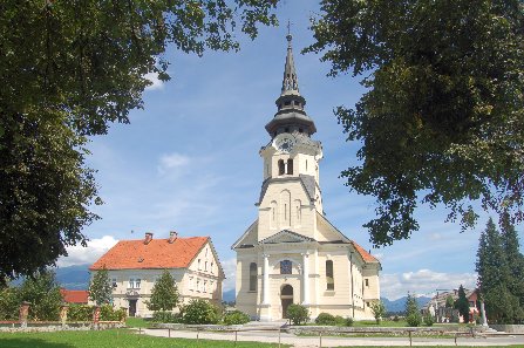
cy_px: 174
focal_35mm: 27
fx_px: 393
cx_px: 262
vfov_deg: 47.8
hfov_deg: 67.4
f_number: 9
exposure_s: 1/320
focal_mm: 18
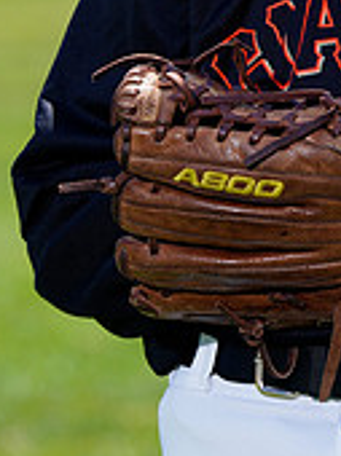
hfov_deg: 2.7
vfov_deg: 3.7
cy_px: -177
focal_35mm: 542
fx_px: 7137
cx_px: 375
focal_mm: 165
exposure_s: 1/250
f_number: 6.3
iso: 100
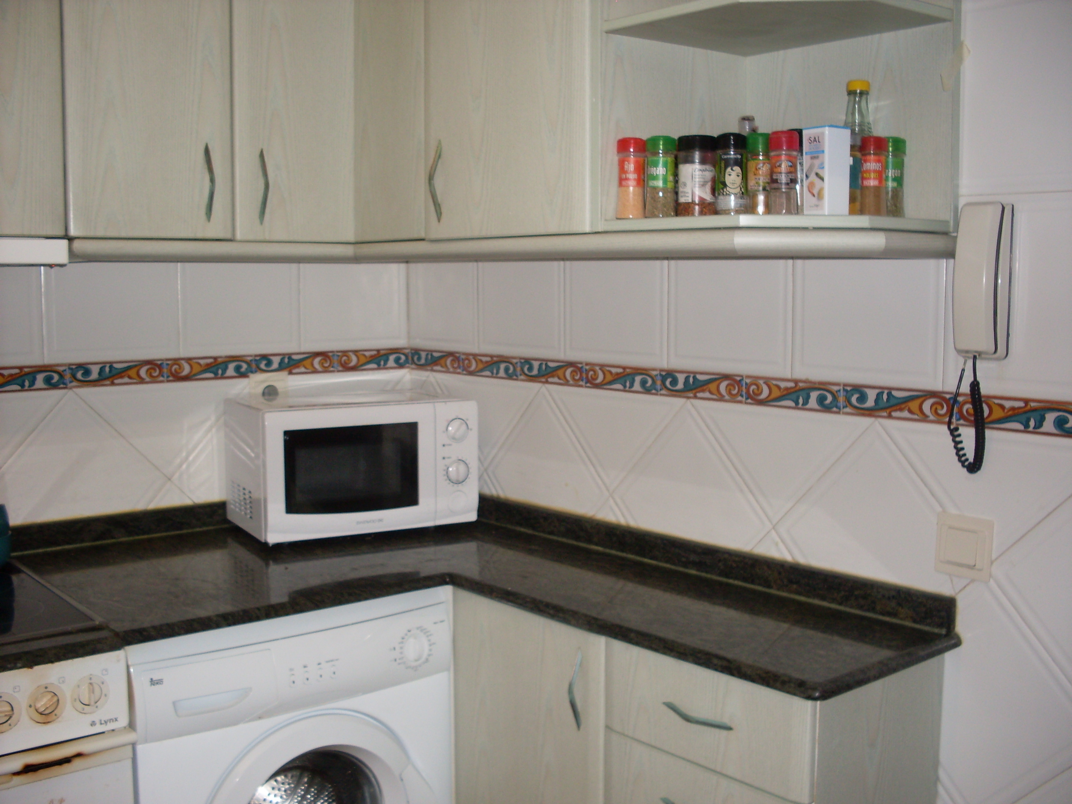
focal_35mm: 38
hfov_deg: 49.0
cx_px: 536
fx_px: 1177
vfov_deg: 37.7
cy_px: 402
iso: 100
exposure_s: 1/45
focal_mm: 6.3
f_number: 2.8
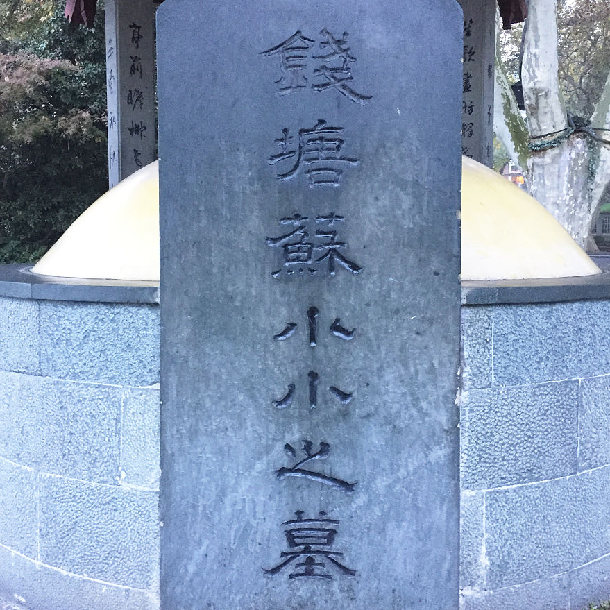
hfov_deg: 47.2
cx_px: 303
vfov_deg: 47.2
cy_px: 276
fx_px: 698
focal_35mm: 35
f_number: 2.2
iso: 250
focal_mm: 4.15
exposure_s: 1/20
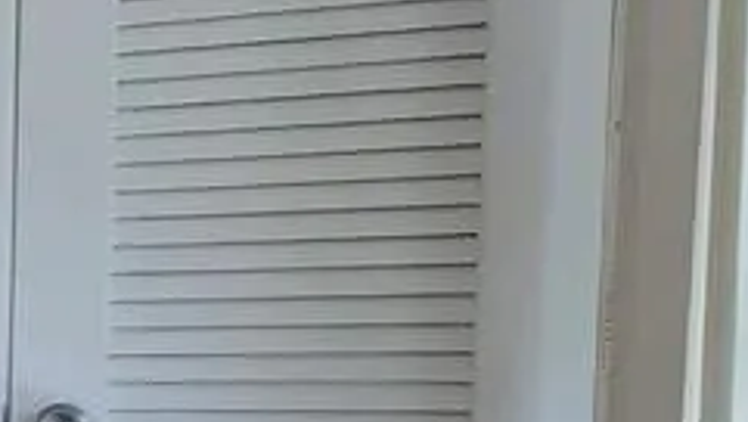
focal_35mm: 94
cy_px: 518
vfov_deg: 12.6
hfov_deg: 12.4
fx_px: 1866
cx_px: -1356
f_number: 2.2
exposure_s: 1/60
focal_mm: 2.2
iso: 64
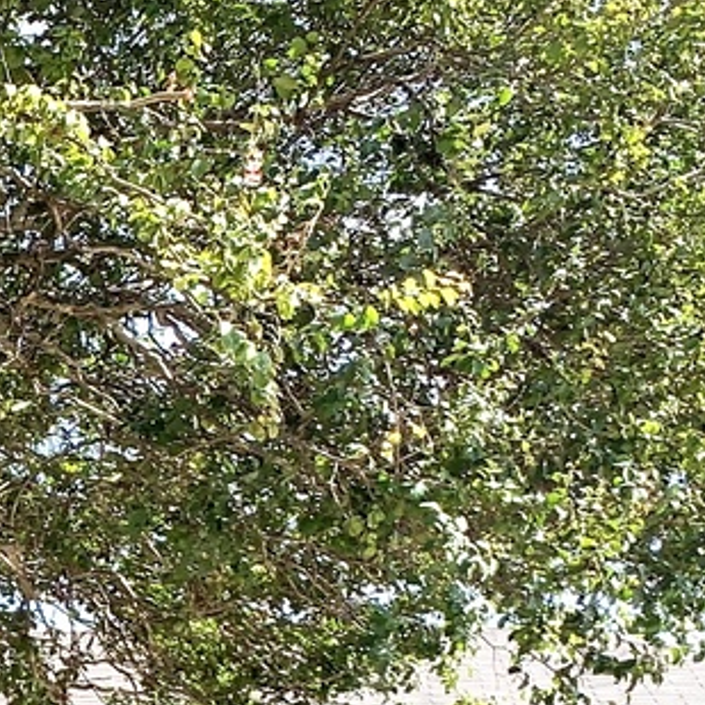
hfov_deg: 14.5
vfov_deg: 14.8
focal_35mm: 107
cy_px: 1136
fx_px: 2465
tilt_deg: -4.4
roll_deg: -1.1
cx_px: -522
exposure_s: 1/444
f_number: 1.8
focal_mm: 4.25
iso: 25
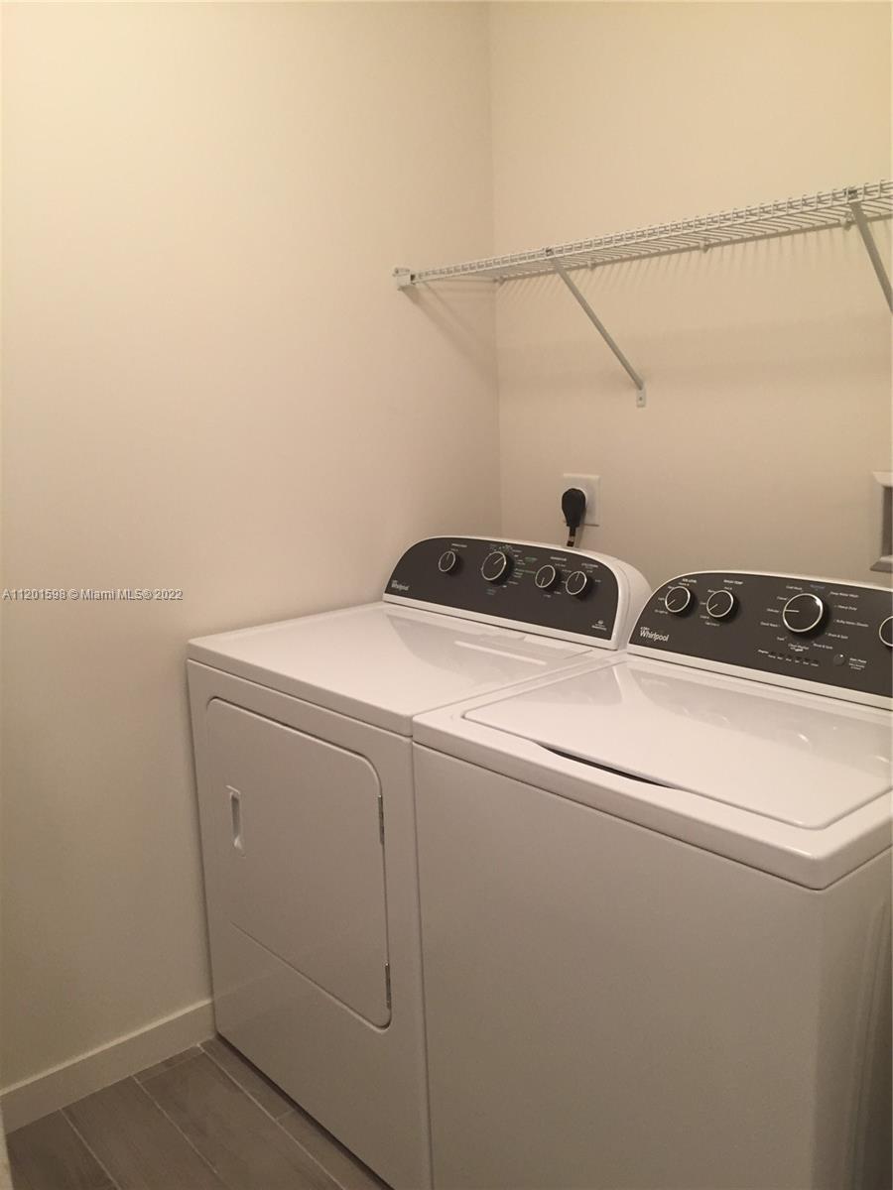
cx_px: 446
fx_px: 997
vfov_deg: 61.7
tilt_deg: -11.7
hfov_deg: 48.2
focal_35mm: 29
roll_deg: +3.0
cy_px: 595
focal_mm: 4.15
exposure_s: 1/30
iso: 100
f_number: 2.2
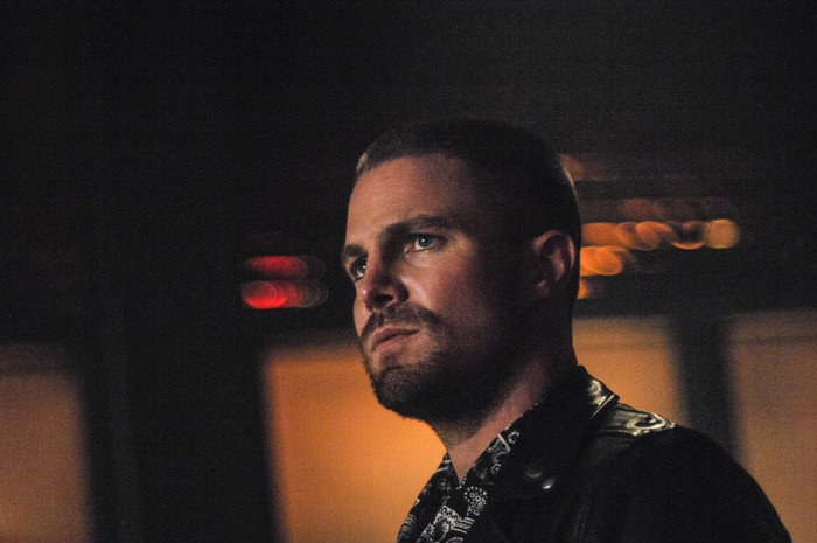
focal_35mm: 128
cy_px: 272
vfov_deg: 10.7
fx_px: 2890
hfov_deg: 16.1
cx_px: 408
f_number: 1.8
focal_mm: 85
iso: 1600
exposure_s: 1/80
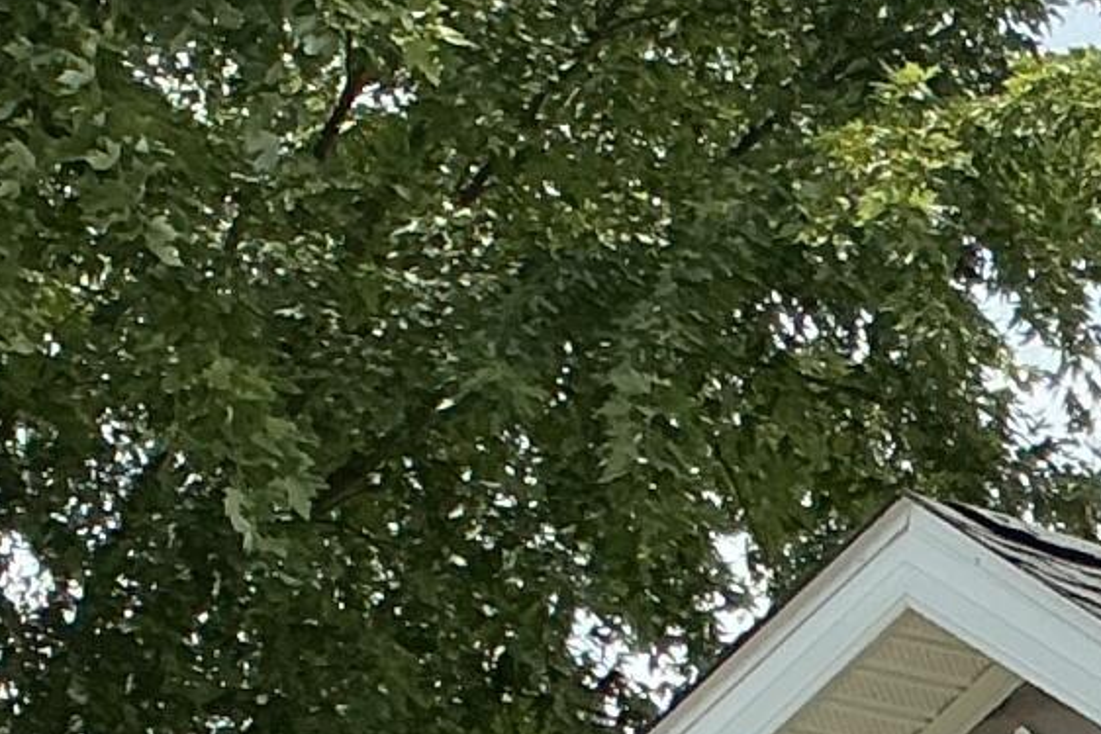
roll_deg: -0.3
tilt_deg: +1.0
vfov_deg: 8.0
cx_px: 2674
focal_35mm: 161
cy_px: 1701
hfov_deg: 10.8
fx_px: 4925
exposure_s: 1/1451
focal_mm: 3
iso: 25
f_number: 1.8
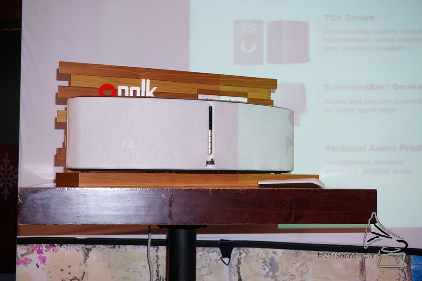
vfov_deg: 23.7
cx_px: 211
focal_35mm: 57
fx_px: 667
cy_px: 140
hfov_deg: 35.1
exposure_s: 1/50
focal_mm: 38
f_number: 5.6
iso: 1600
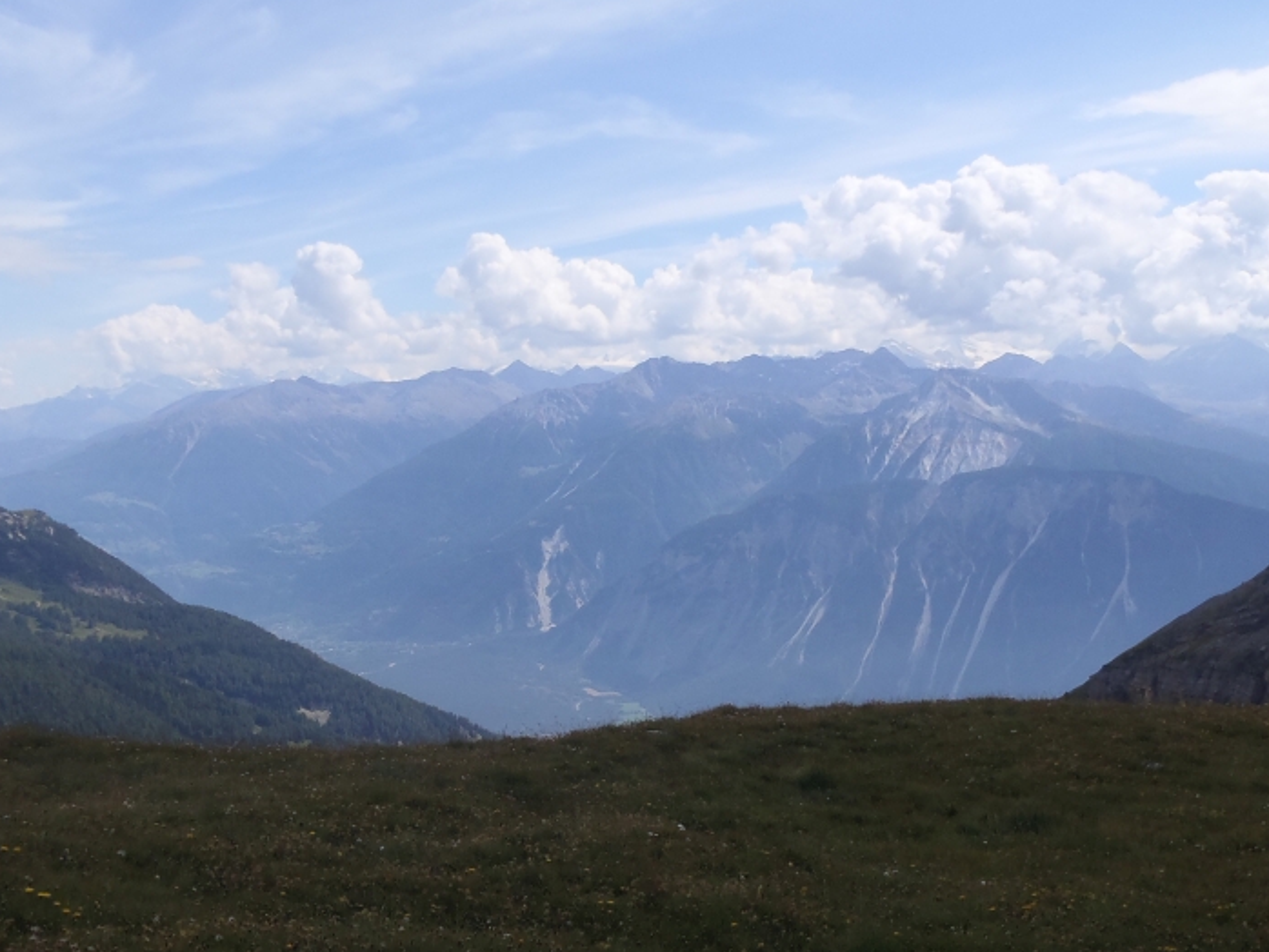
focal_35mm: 43
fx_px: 1577
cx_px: 562
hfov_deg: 43.8
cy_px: 583
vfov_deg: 33.5
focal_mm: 5
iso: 80
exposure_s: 1/800
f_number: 4.5
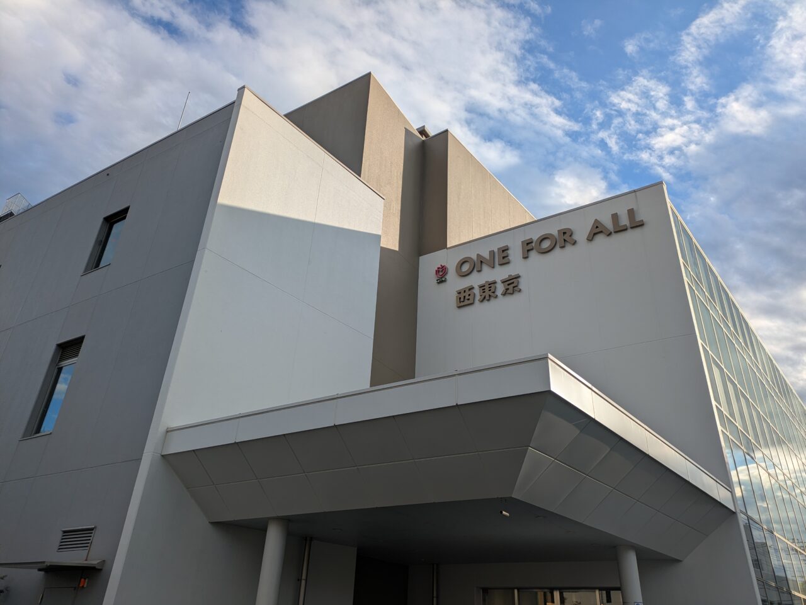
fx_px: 582
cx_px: 403
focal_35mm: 25
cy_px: 302
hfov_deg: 69.4
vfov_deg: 54.9
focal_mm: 5.43
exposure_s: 1/2155
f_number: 1.89
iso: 40
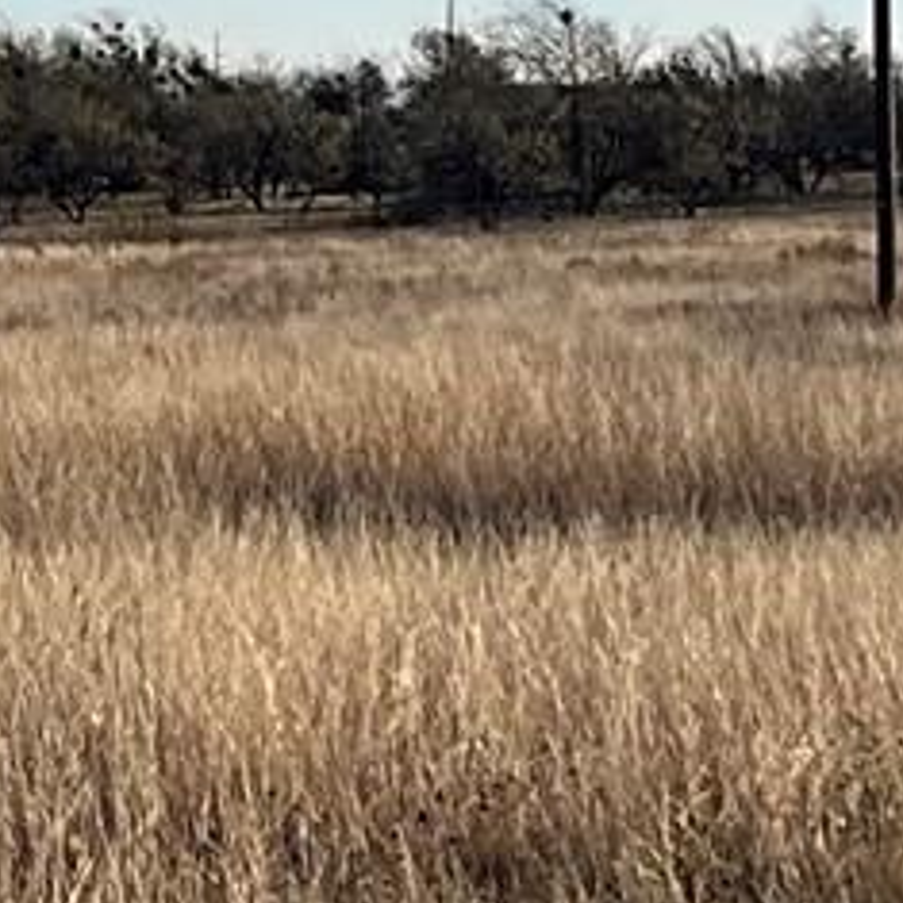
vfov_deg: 7.8
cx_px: 380
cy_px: -8
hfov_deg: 7.8
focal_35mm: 223
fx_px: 6581
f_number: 1.8
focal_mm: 3
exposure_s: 1/2538
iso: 25
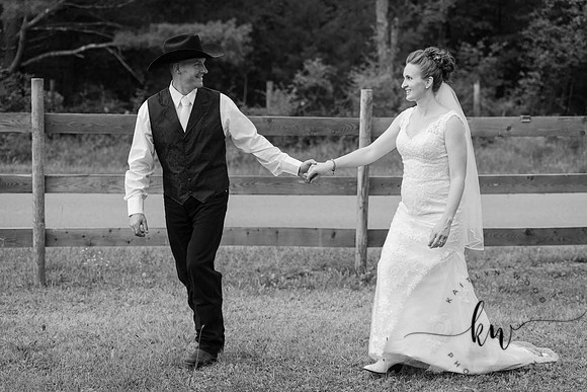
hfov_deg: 28.7
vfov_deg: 19.4
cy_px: 196
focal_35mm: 70
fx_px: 1146
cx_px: 294
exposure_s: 1/200
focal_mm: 70
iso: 400
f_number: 3.2
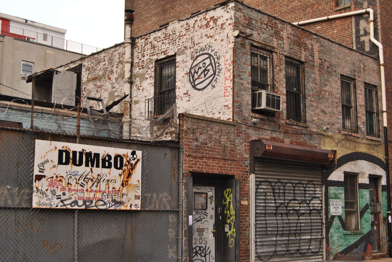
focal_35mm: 51
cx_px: 196
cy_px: 131
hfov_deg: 38.8
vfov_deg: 26.6
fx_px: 556
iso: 200
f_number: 6.3
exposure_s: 1/80
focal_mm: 34
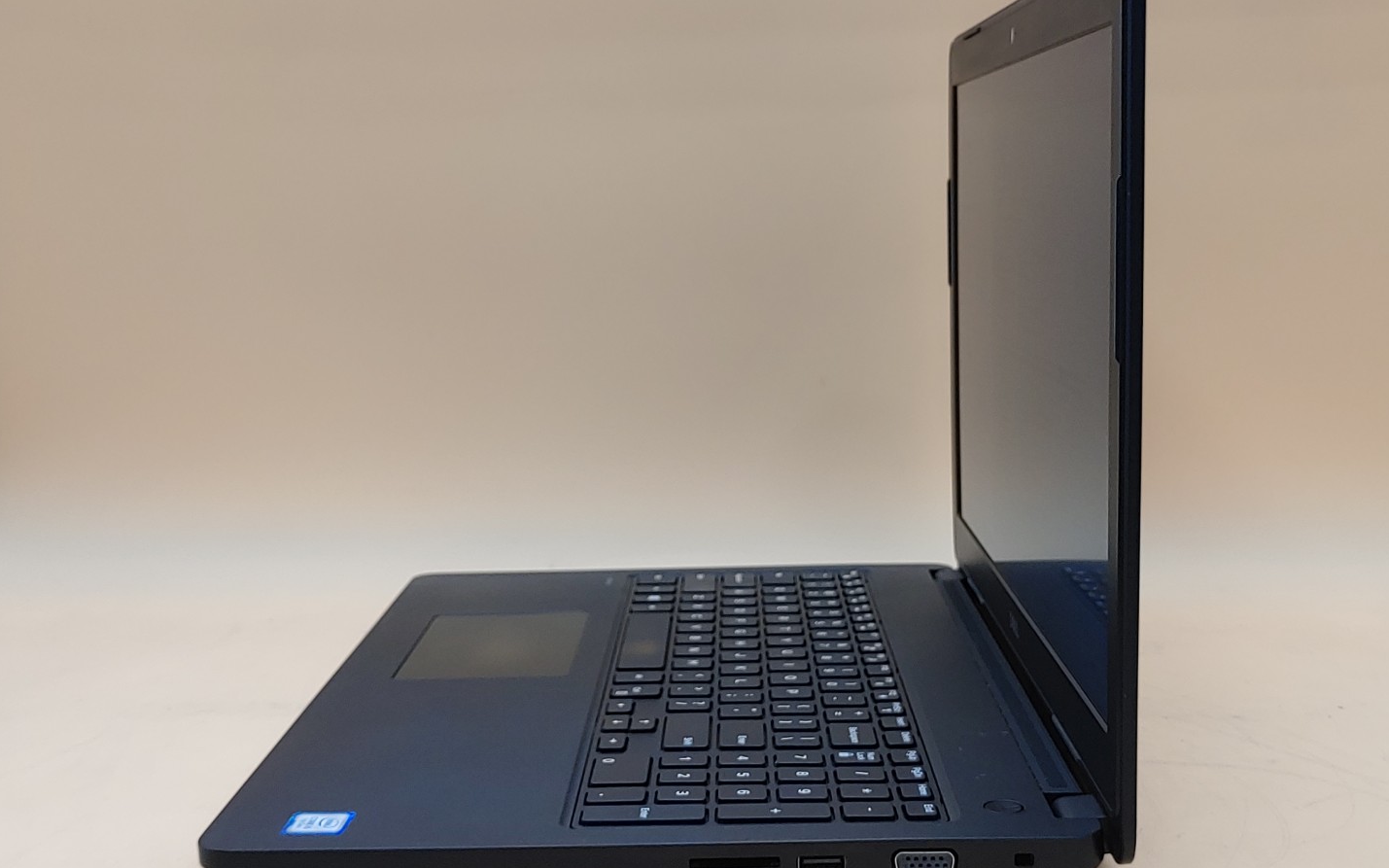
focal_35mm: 47
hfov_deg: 42.6
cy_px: 431
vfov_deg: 27.4
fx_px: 1779
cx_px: 694
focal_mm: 4.36
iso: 50
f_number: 1.8
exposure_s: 1/81
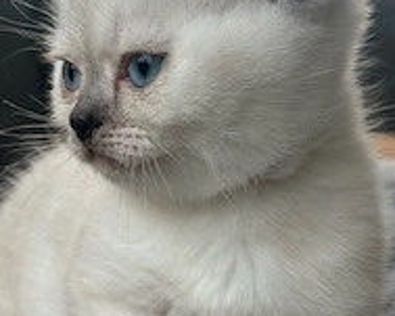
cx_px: 163
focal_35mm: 99
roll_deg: -0.7
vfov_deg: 15.5
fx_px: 1157
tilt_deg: -3.0
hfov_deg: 19.4
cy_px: 176
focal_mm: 6.86
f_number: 1.78
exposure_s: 1/538
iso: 80
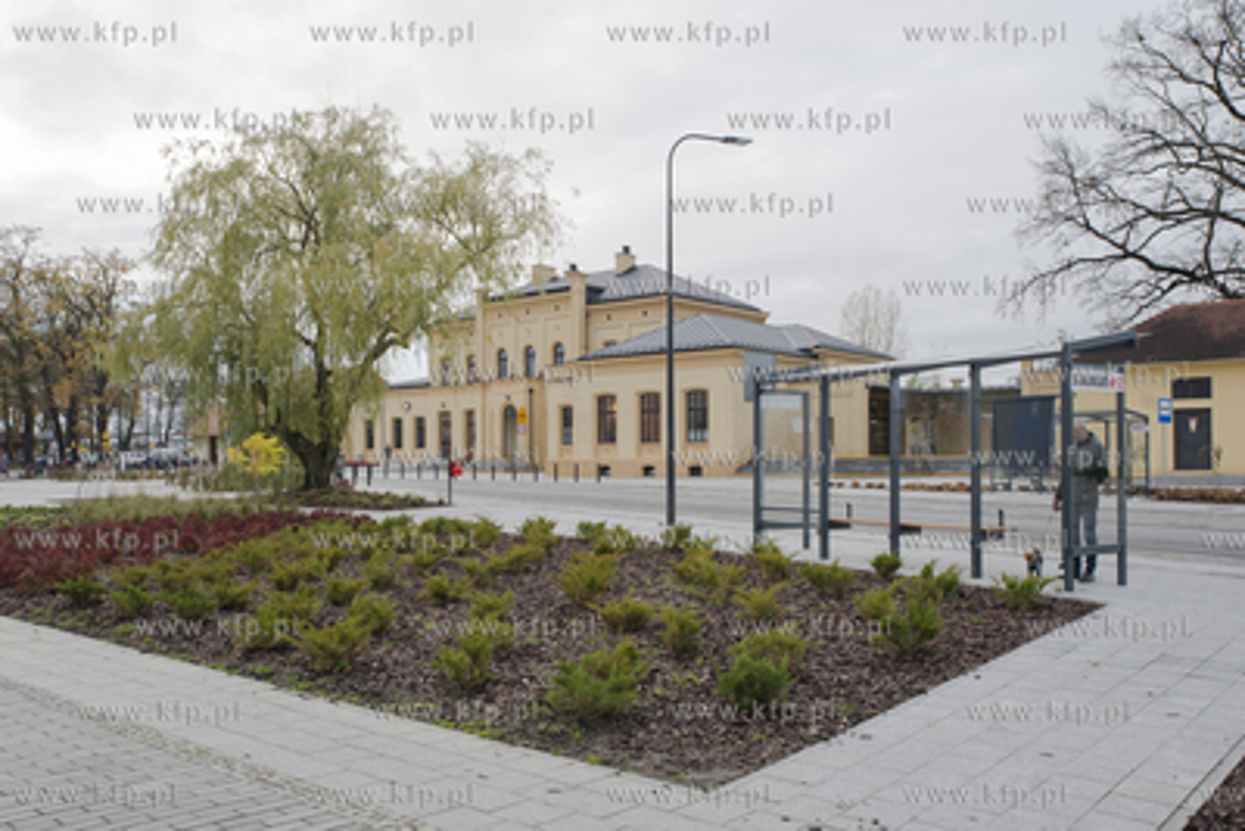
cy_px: 416
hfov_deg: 60.3
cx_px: 622
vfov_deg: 42.4
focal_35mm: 31
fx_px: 1072
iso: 360
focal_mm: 31
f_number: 5.6
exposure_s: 1/30
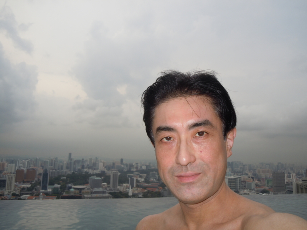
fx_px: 293
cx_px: 154
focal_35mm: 33
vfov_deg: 42.9
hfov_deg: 55.4
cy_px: 115
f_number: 4
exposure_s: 1/200
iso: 100
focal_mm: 5.9
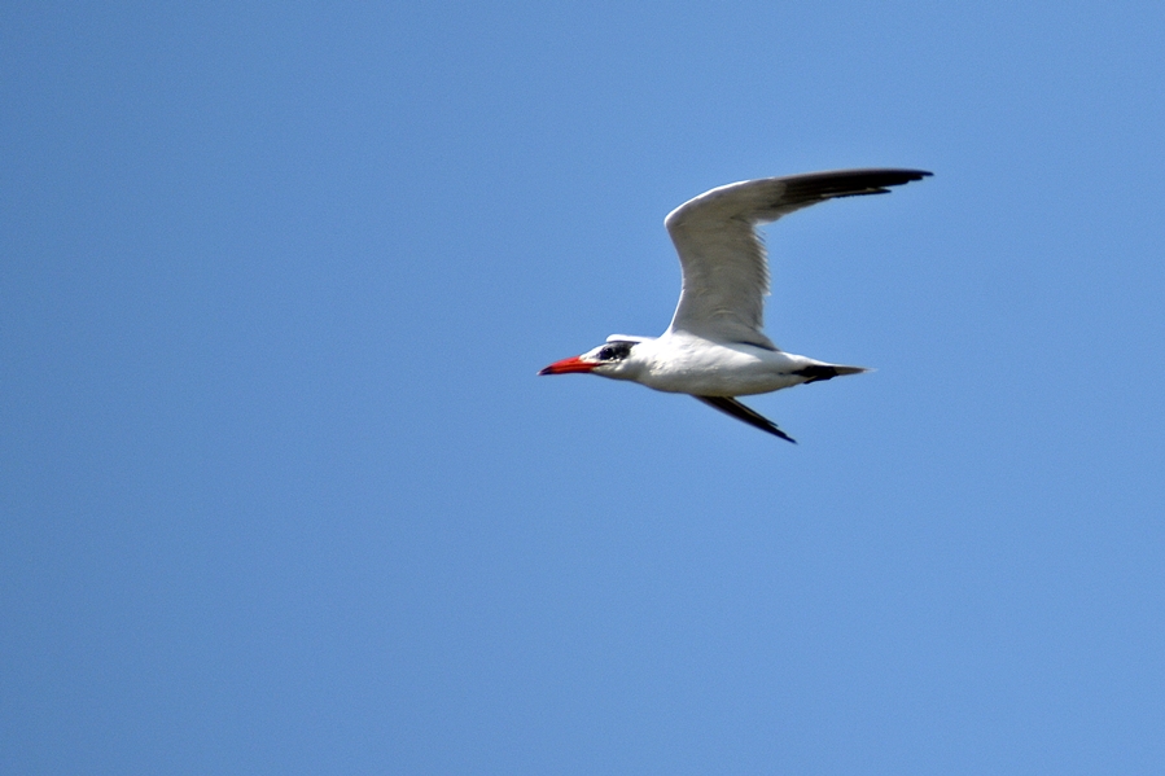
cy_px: 388
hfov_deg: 4.6
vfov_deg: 3.1
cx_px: 582
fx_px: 14559
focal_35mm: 450
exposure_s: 1/1000
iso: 100
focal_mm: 300
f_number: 5.6
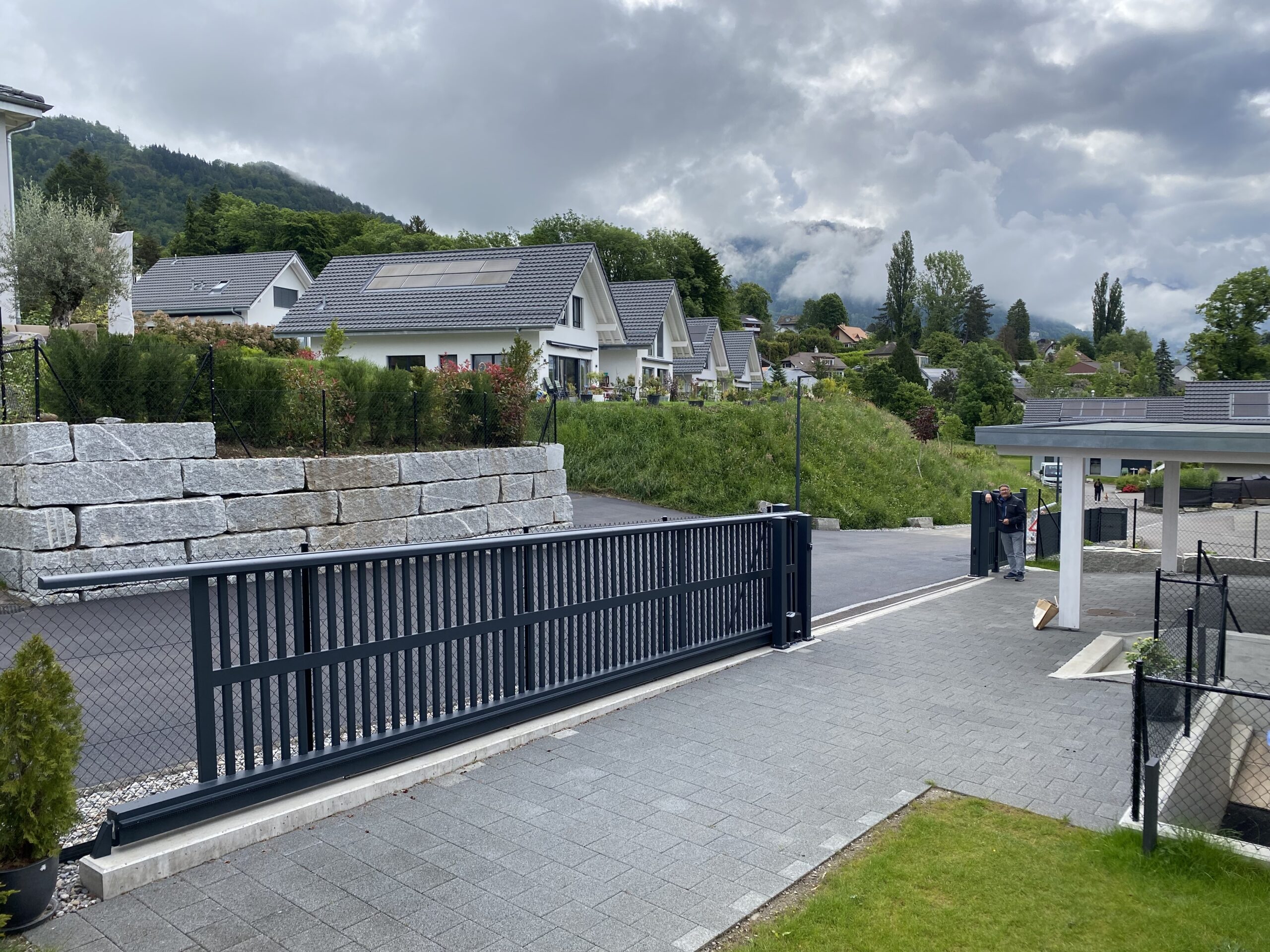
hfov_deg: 67.3
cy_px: 476
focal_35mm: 26
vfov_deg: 53.1
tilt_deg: -4.7
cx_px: 635
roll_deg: +0.0
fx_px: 954
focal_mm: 4.25
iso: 32
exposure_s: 1/1565
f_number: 1.8
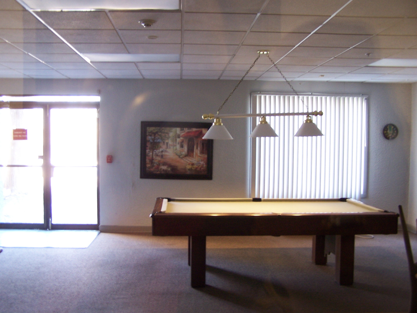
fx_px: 458
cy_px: 156
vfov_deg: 37.7
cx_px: 208
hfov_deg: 49.0
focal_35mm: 38
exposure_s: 1/8
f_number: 2.8
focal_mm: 6.3
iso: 140
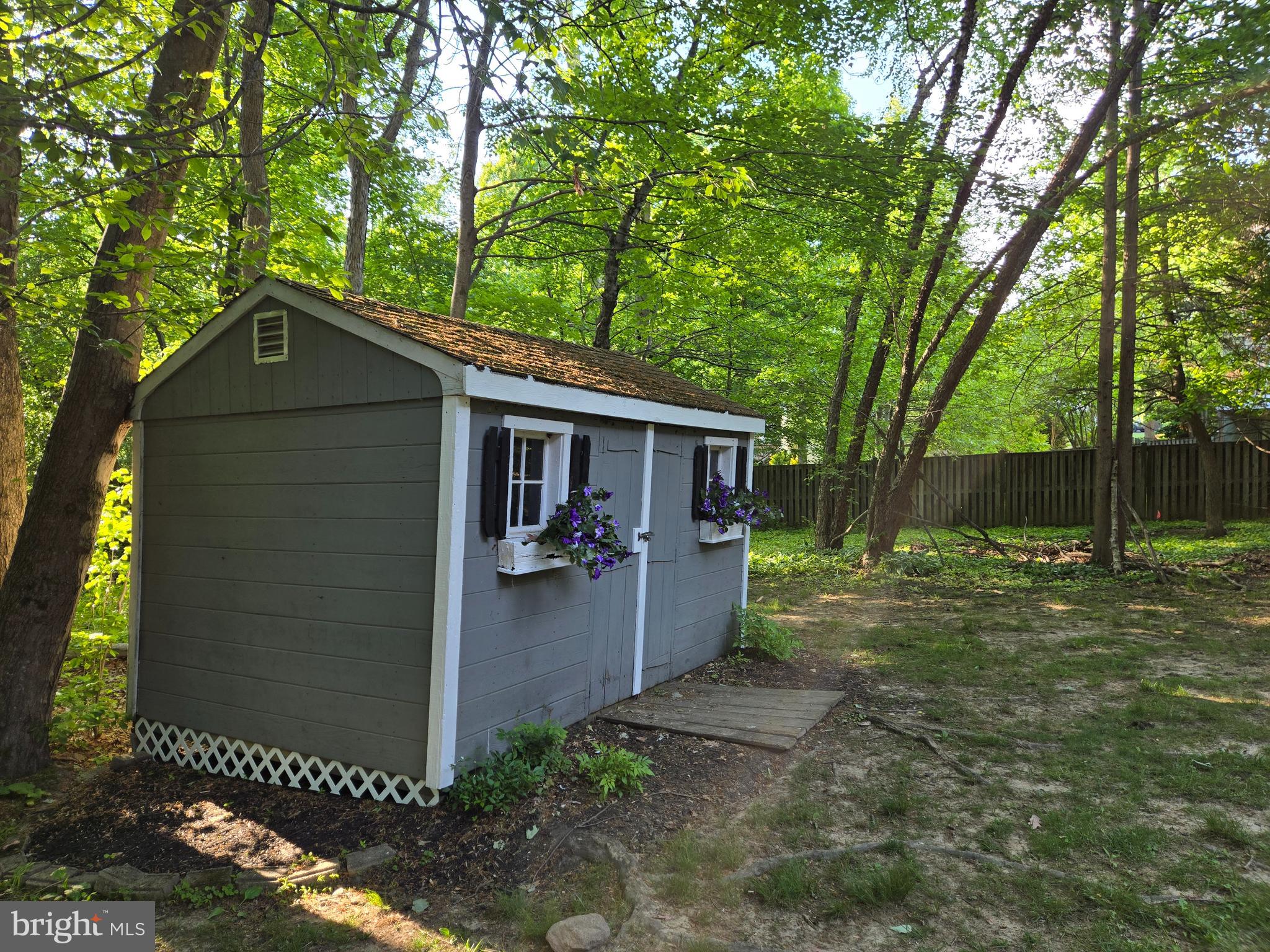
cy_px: 476
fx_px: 844
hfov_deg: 73.9
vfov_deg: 58.9
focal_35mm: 23
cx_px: 635
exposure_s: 1/180
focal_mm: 5.4
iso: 50
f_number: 1.8
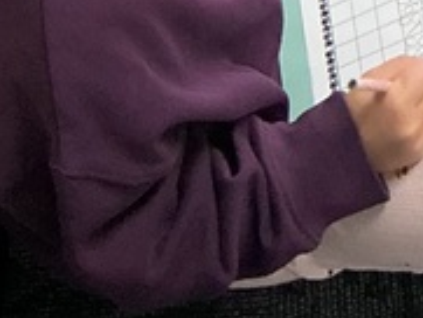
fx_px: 2005
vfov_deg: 7.2
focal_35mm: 164
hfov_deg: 11.9
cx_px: 425
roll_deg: +0.5
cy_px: -856
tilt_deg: -26.8
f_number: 1.8
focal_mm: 3
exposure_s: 1/60
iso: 125
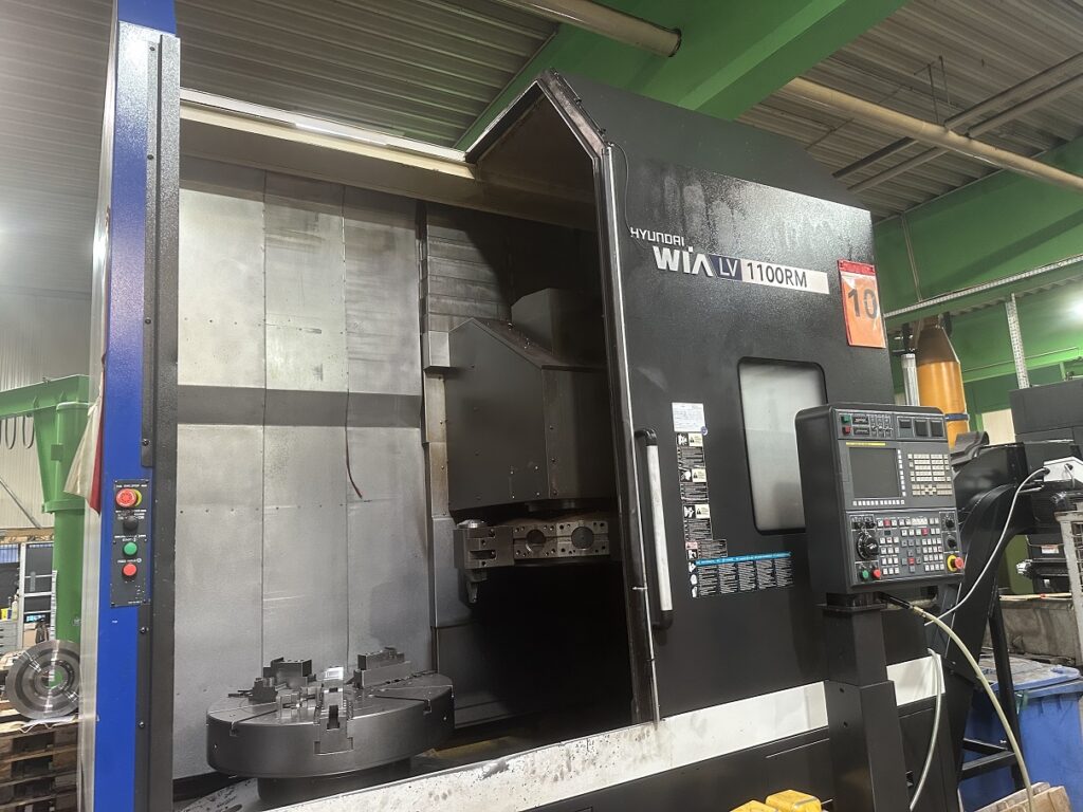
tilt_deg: +8.8
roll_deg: +2.7
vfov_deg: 56.8
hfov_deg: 71.6
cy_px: 406
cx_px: 542
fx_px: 751
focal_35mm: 24
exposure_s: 1/60
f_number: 1.78
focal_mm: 6.86
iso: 320
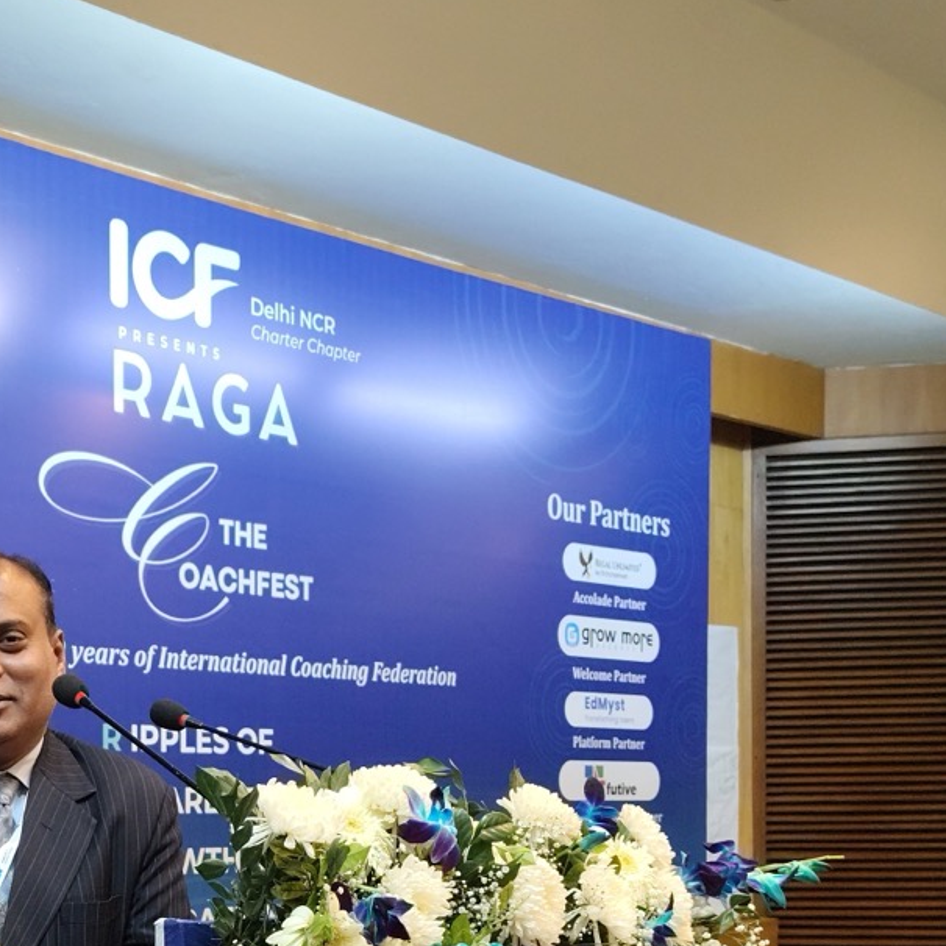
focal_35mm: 56
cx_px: 55
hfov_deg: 29.0
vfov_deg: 29.4
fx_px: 1731
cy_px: 840
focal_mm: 5.56
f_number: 1.8
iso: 354
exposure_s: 1/50
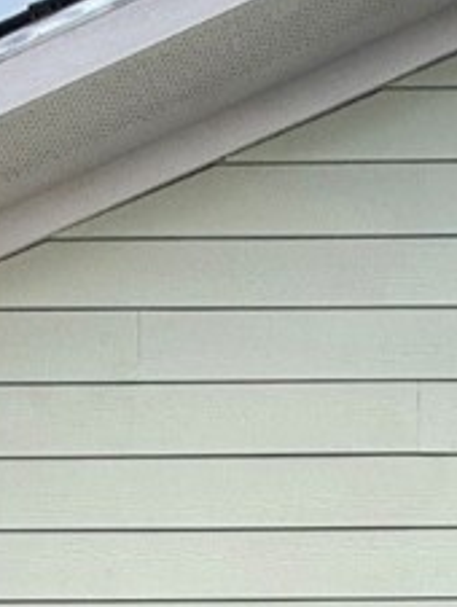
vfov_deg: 14.3
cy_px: 1432
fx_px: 1669
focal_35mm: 95
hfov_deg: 14.9
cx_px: 589
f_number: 2.2
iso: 64
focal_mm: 2.22
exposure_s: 1/133
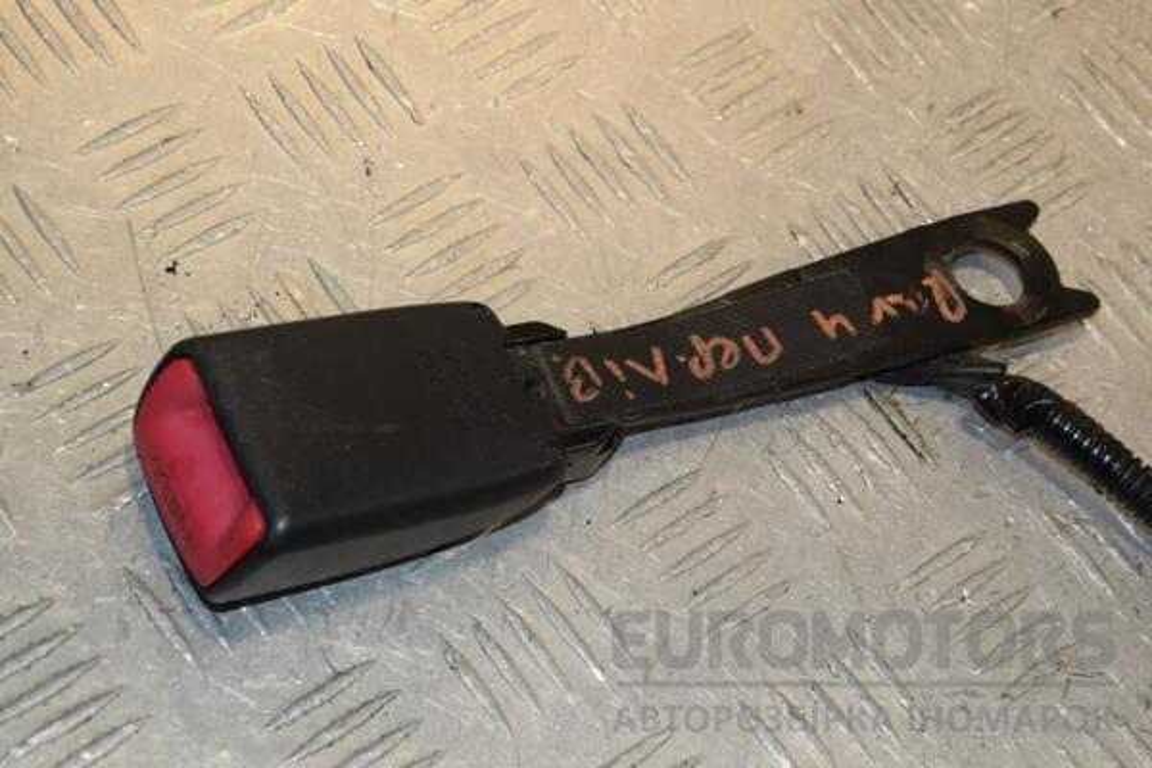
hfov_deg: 21.9
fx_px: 2976
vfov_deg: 14.7
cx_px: 576
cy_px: 384
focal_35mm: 93
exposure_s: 1/200
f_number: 9
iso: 800
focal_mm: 62
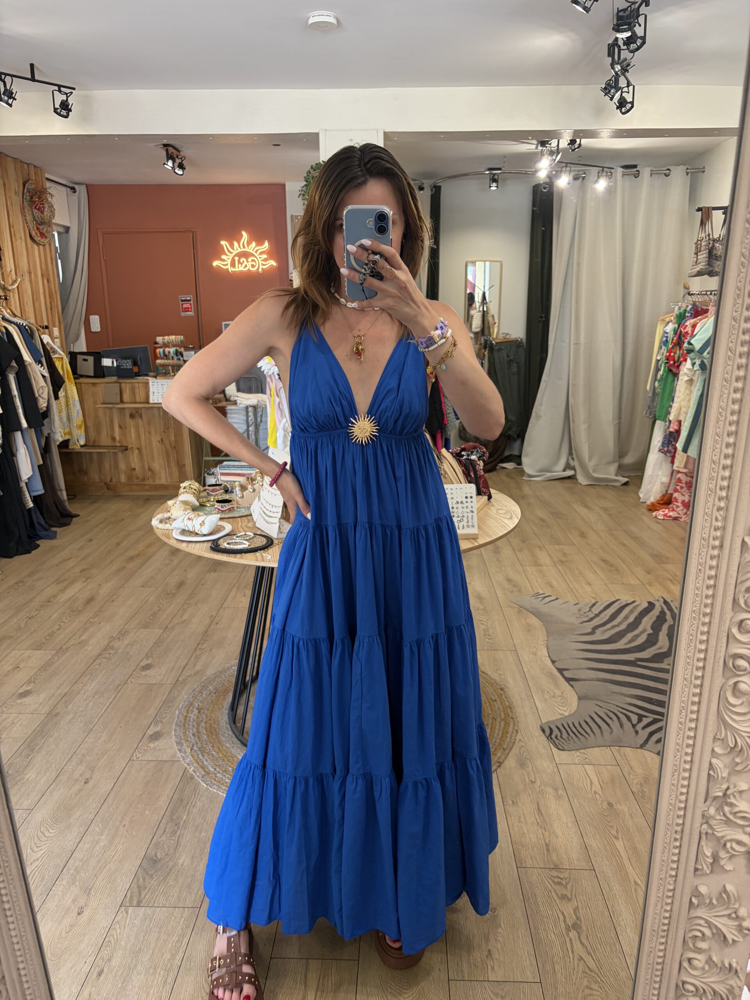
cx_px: 375
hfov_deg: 53.1
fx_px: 751
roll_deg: +1.2
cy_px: 500
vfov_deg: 67.3
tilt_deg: -24.5
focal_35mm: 26
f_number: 1.6
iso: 125
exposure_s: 1/49
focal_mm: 5.96
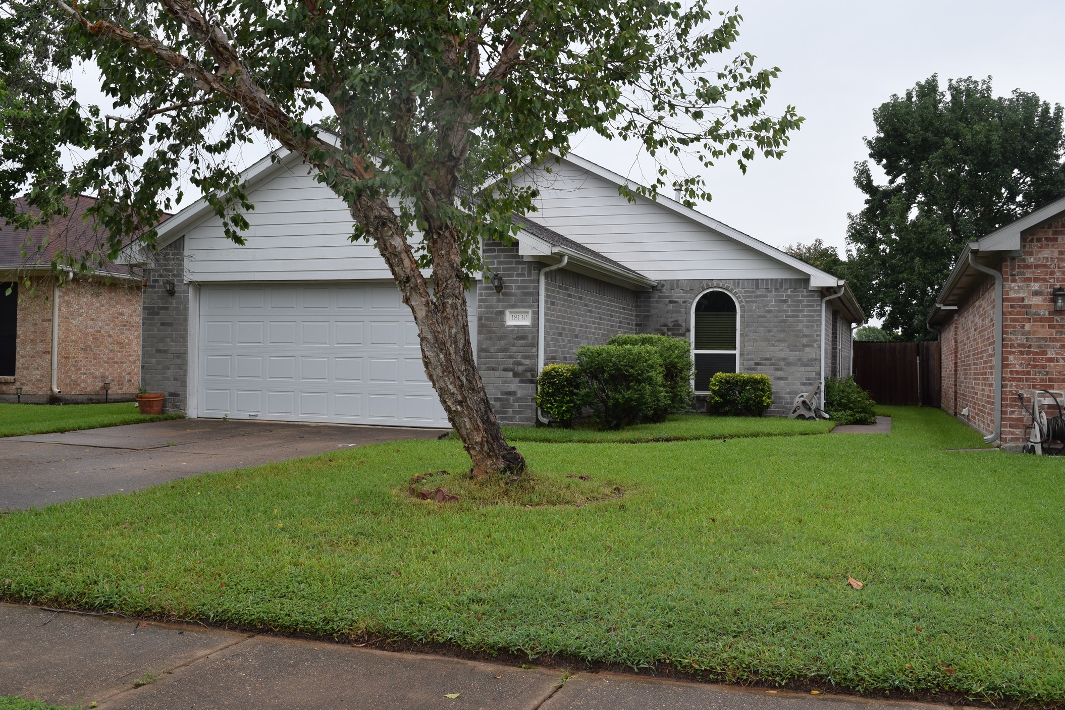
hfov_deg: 53.8
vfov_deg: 37.3
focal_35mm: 36
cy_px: 350
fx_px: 1051
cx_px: 526
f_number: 8
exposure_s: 1/250
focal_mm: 23
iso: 200
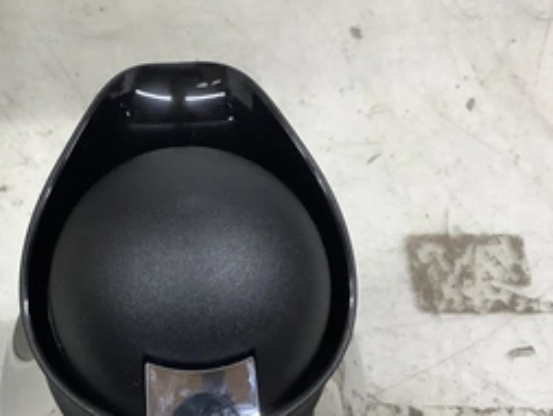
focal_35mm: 49
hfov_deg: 38.5
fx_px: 783
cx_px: 186
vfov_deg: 29.7
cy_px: 215
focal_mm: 3.3
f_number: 2.4
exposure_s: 1/120
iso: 100
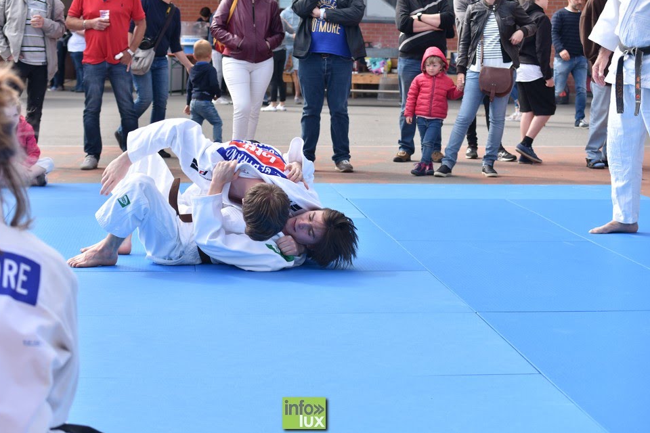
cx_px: 304
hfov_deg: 25.4
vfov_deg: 17.1
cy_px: 203
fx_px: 1444
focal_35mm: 80
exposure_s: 1/500
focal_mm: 50
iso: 100
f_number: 4.5
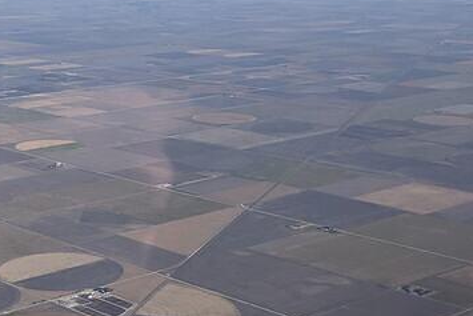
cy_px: 416
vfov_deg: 16.3
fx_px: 1038
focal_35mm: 79
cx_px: 35
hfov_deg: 24.8
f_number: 1.73
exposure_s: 1/5848
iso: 70
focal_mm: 4.38
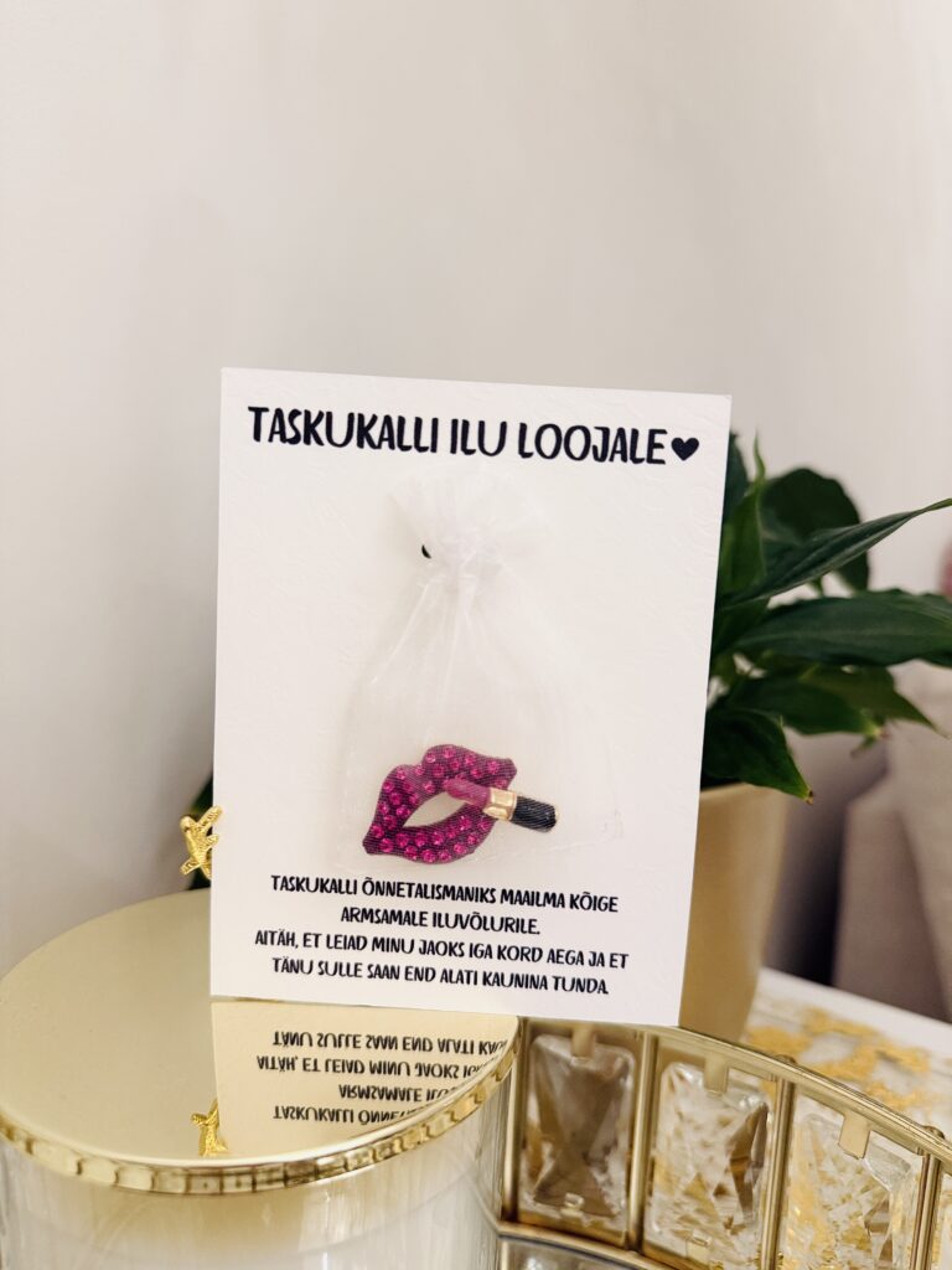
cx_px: 476
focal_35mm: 24
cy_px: 635
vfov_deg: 71.6
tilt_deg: -7.8
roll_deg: -1.4
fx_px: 880
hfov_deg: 56.8
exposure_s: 1/64
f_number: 1.78
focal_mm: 6.76
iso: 200
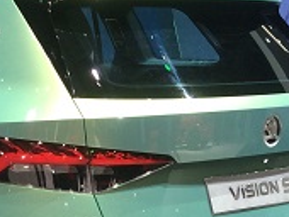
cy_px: 222
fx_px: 953
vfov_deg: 12.8
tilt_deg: -12.3
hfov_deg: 16.5
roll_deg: -0.7
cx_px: -63
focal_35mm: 114
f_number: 2.2
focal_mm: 4.15
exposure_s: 1/100
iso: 40
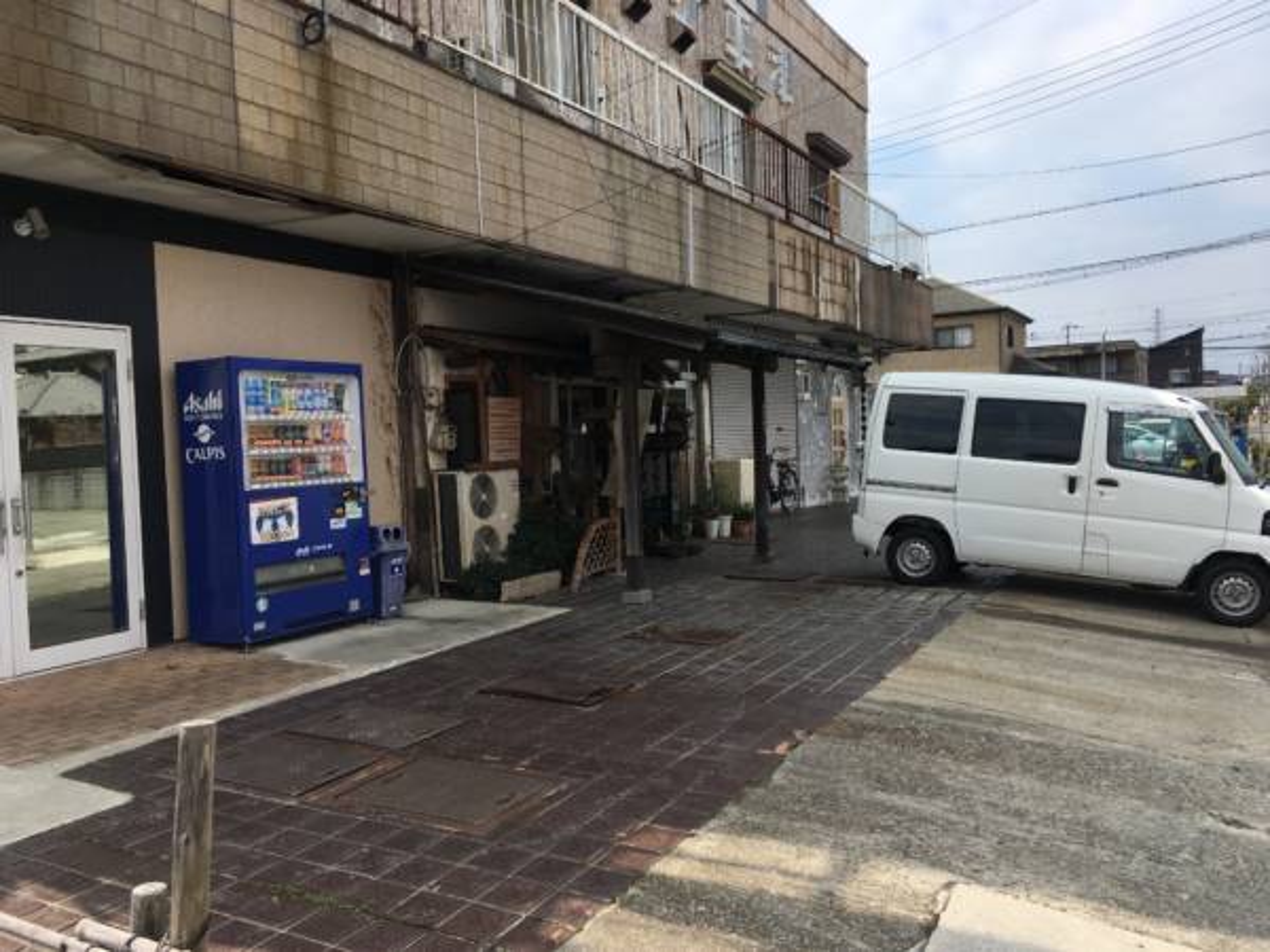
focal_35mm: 29
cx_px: 635
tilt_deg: +0.4
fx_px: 1064
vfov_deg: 48.2
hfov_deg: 61.7
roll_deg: +1.6
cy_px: 476
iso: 25
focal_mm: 4.15
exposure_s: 1/1637
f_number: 2.2
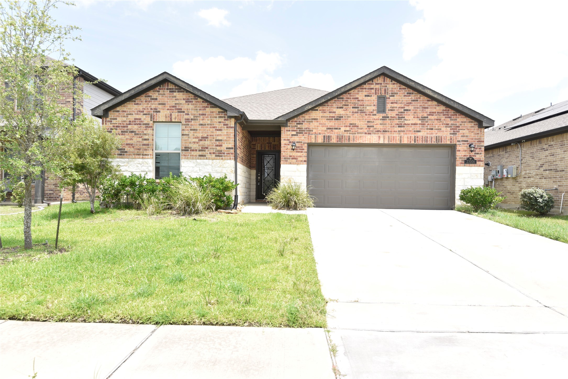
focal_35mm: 21
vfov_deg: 59.5
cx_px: 284
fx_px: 331
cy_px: 190
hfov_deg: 81.2
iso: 100
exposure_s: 1/200
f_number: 7.1
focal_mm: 21
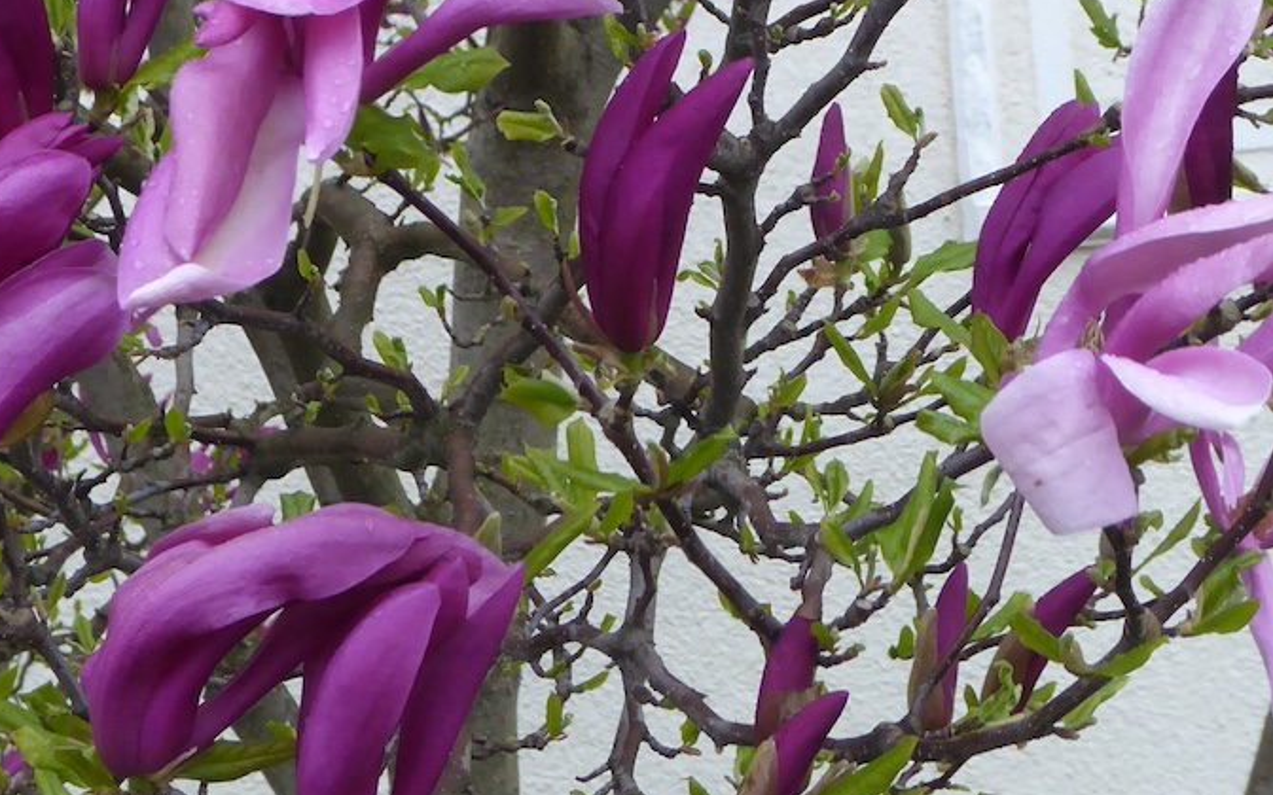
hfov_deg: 18.1
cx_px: 729
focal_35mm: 115
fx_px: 3990
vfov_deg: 11.3
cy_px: 140
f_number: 4.2
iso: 250
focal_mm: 10.3
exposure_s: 1/60
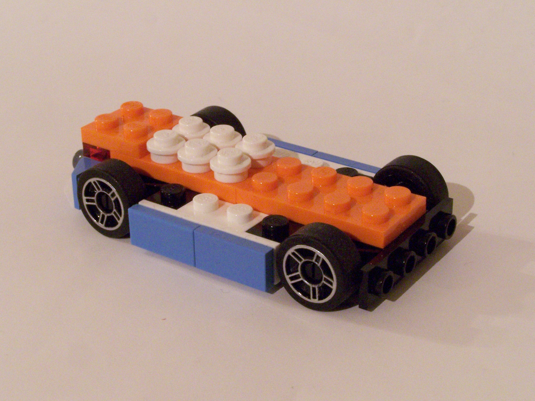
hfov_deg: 26.0
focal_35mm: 75
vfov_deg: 19.6
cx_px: 268
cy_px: 200
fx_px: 1159
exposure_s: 1/2
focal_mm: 12.4
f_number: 8
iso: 400
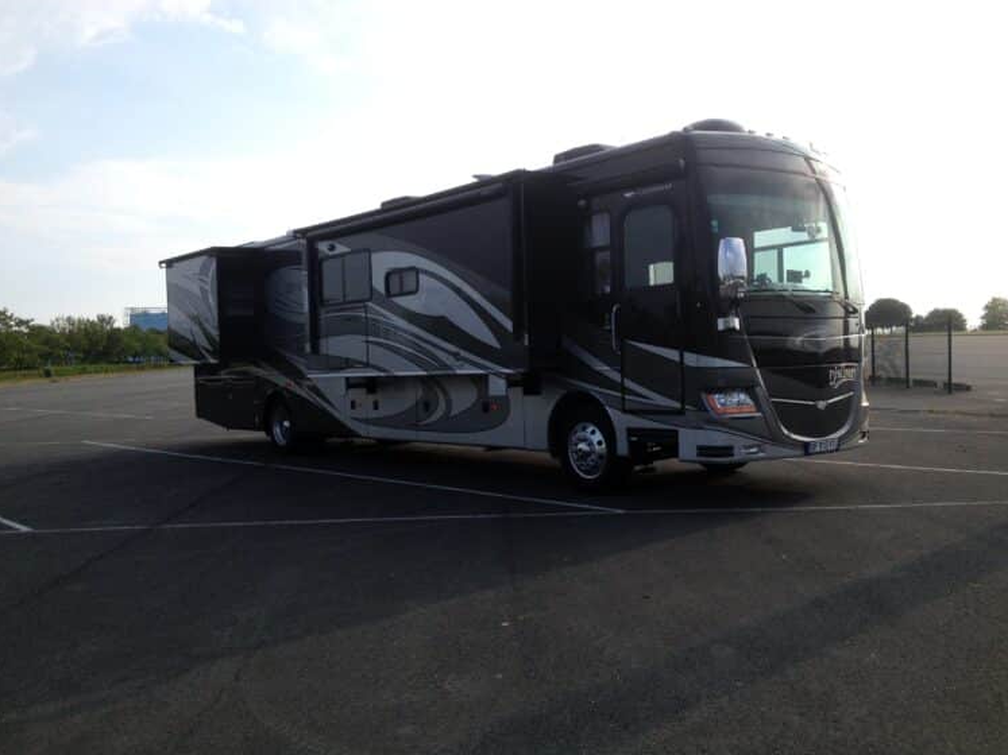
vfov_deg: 39.6
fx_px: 1048
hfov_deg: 51.4
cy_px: 378
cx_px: 513
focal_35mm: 36
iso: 50
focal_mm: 4.28
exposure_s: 1/1493
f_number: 2.4
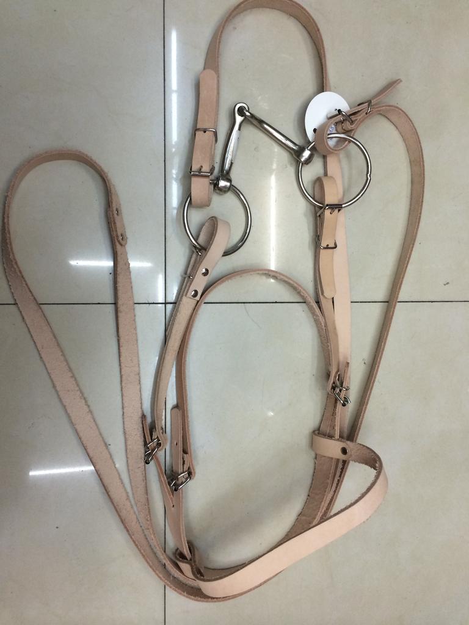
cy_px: 312
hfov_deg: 46.8
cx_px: 234
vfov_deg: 60.0
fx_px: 542
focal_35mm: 30
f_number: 2.2
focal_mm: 4.12
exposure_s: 1/30
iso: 100
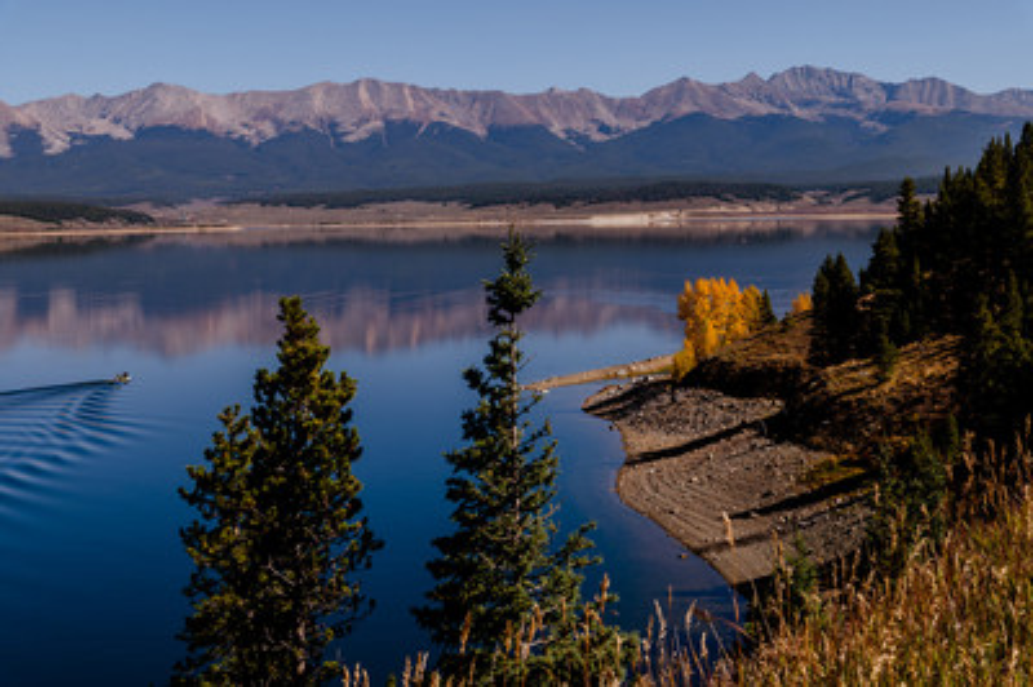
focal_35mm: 58
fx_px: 1663
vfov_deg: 23.3
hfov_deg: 34.5
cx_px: 516
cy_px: 344
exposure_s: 1/320
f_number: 11
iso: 200
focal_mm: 58
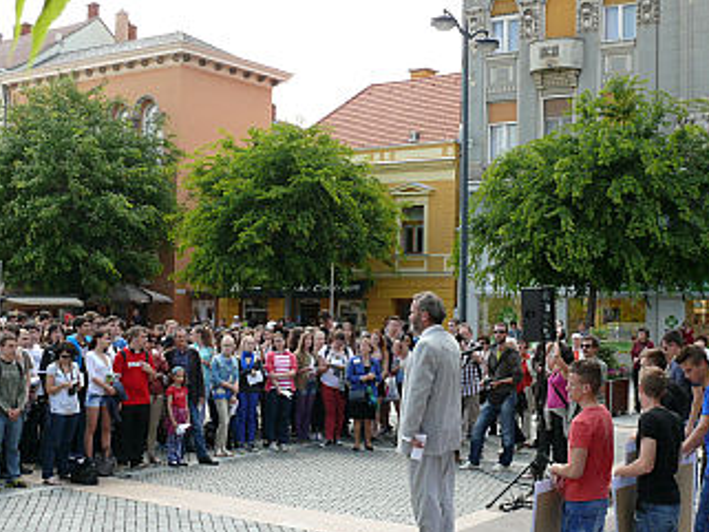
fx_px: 1004
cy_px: 318
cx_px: 356
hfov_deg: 38.9
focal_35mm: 49
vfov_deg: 29.6
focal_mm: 7.4
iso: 100
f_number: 4.5
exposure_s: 1/250
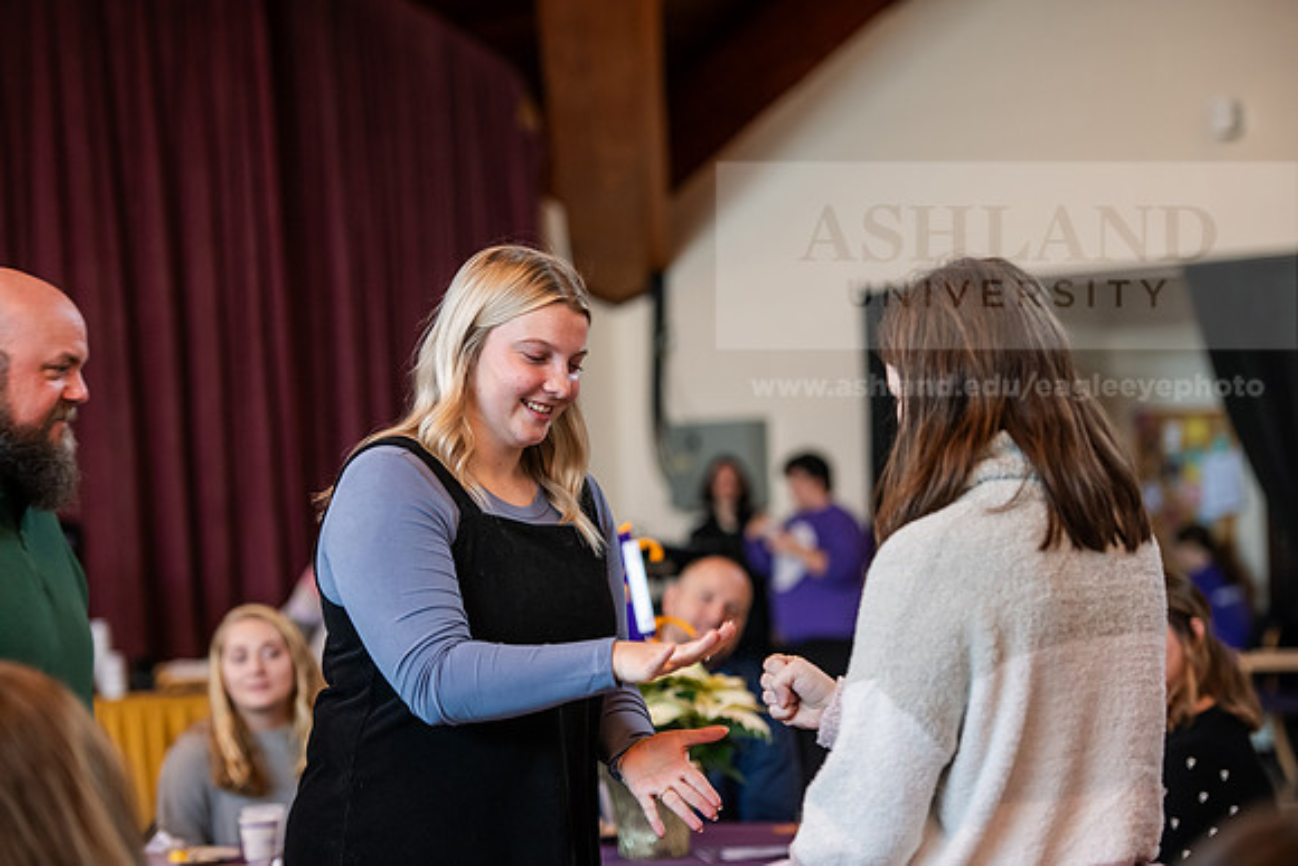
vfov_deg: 13.4
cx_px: 649
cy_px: 433
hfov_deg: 20.0
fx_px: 3678
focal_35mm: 102
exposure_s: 1/200
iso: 1600
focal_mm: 102
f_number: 3.2
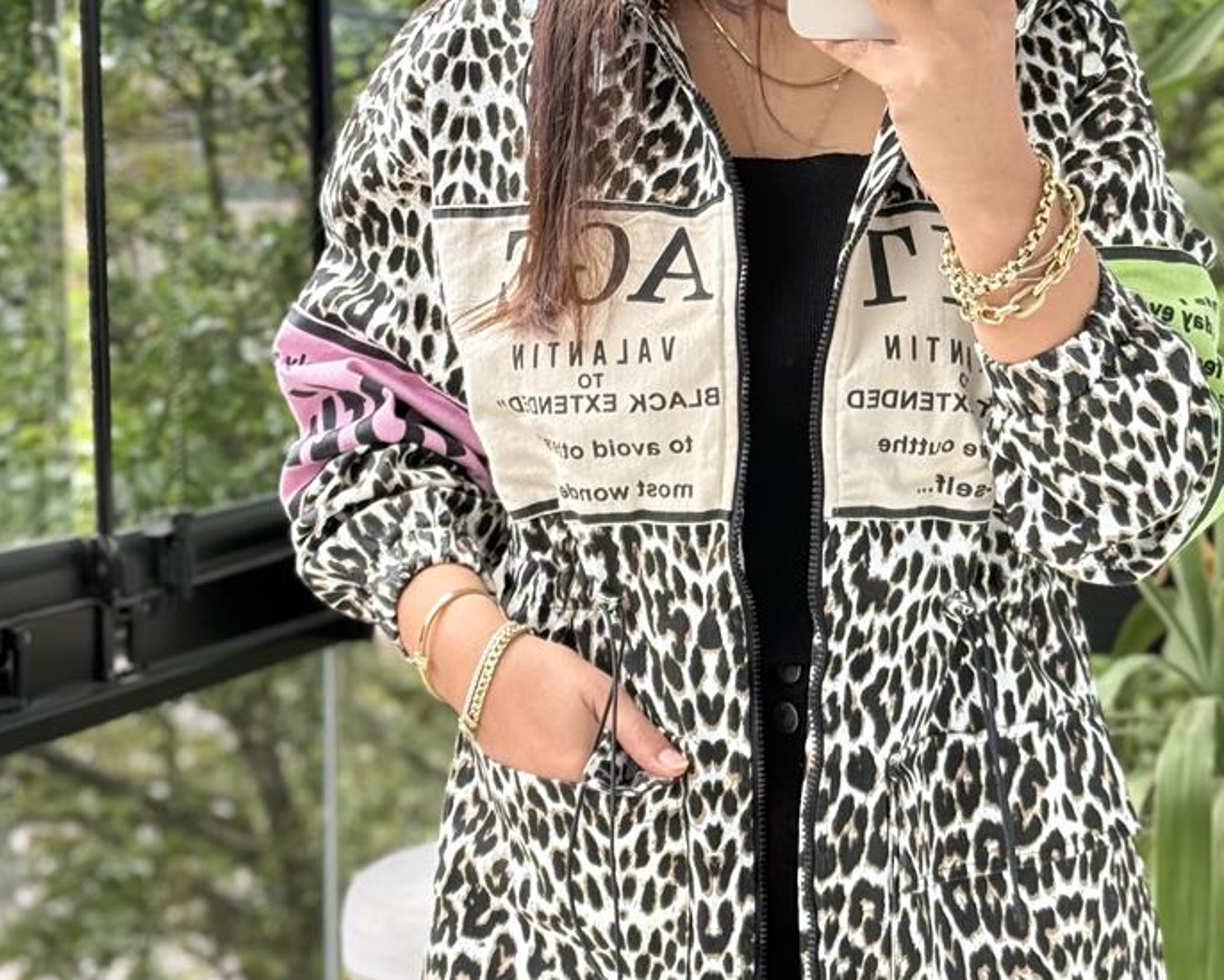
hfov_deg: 20.9
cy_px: 444
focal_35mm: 91
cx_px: 831
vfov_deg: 16.9
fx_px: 3297
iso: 100
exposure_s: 1/439
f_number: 1.78
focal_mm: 6.76
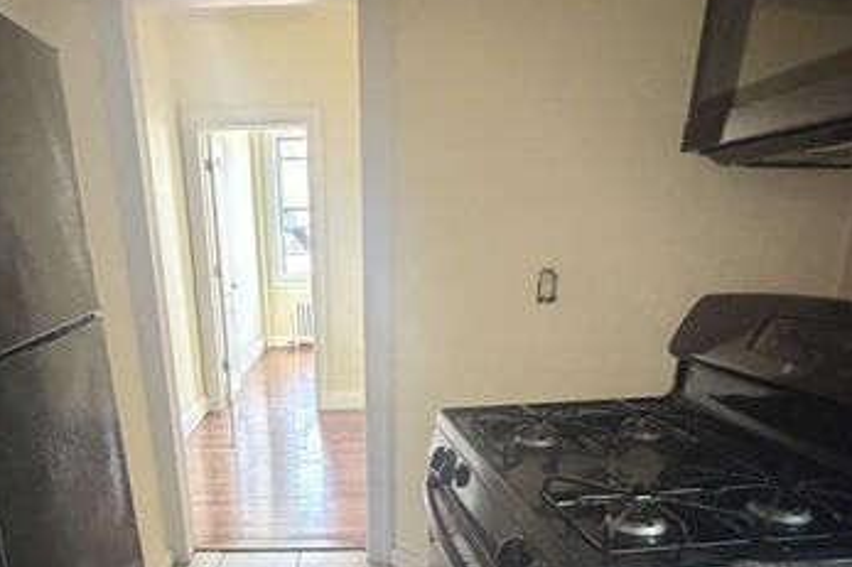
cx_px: 351
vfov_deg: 43.8
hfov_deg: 65.0
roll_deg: +1.9
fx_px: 662
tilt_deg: -18.7
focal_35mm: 28
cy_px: 465
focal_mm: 2.22
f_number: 2.2
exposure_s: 1/60
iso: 1250
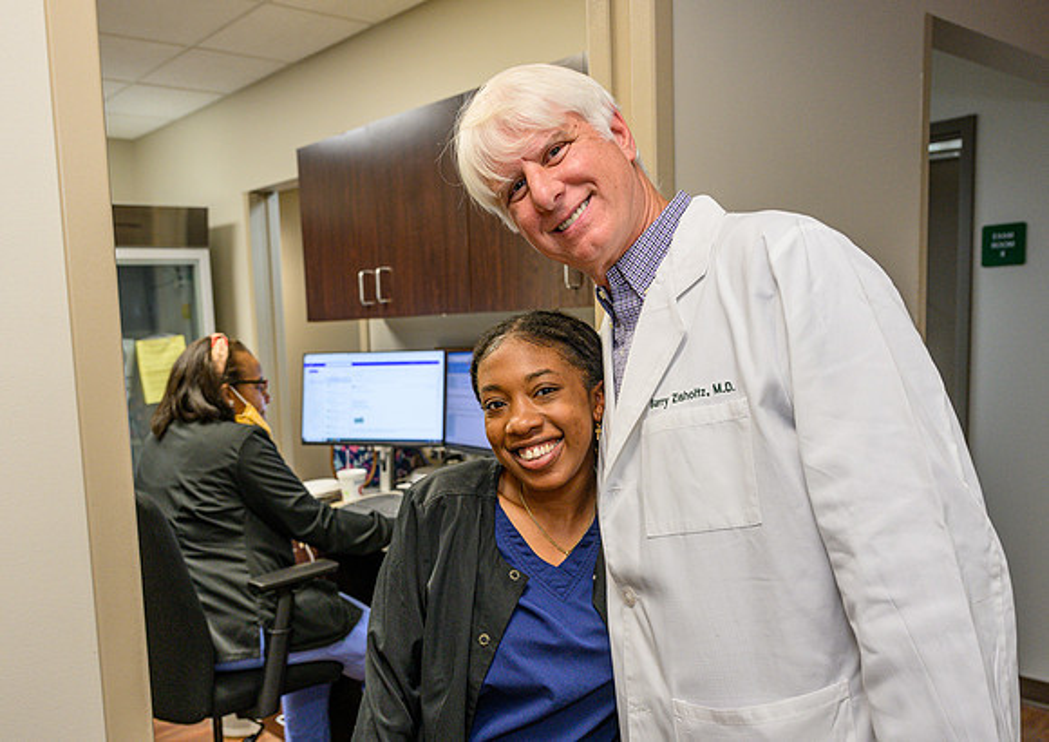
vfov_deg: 41.9
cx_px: 482
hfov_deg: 57.1
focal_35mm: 32
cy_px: 447
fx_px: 963
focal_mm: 24
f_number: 3.5
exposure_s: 1/100
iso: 640
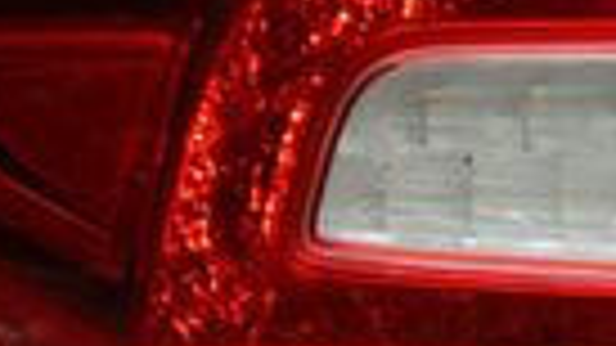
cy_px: 283
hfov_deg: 2.4
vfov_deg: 1.4
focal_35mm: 881
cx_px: 908
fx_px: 14387
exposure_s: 1/250
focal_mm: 120
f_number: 5.6
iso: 200
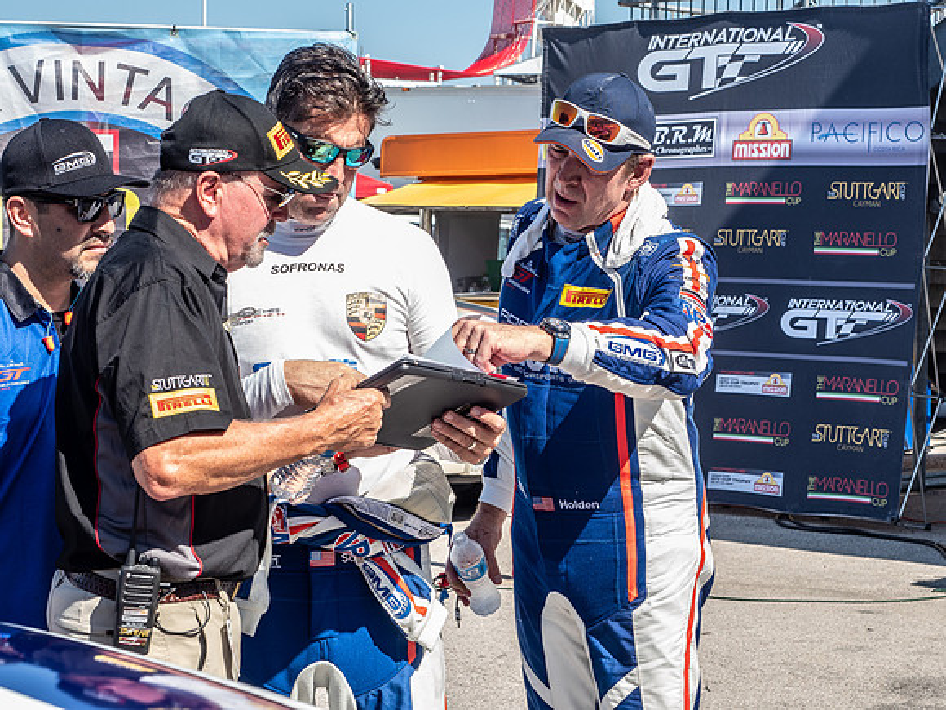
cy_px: 318
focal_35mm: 90
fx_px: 2472
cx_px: 529
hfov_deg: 21.7
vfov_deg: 16.3
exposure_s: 1/125
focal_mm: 40
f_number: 7.1
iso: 64
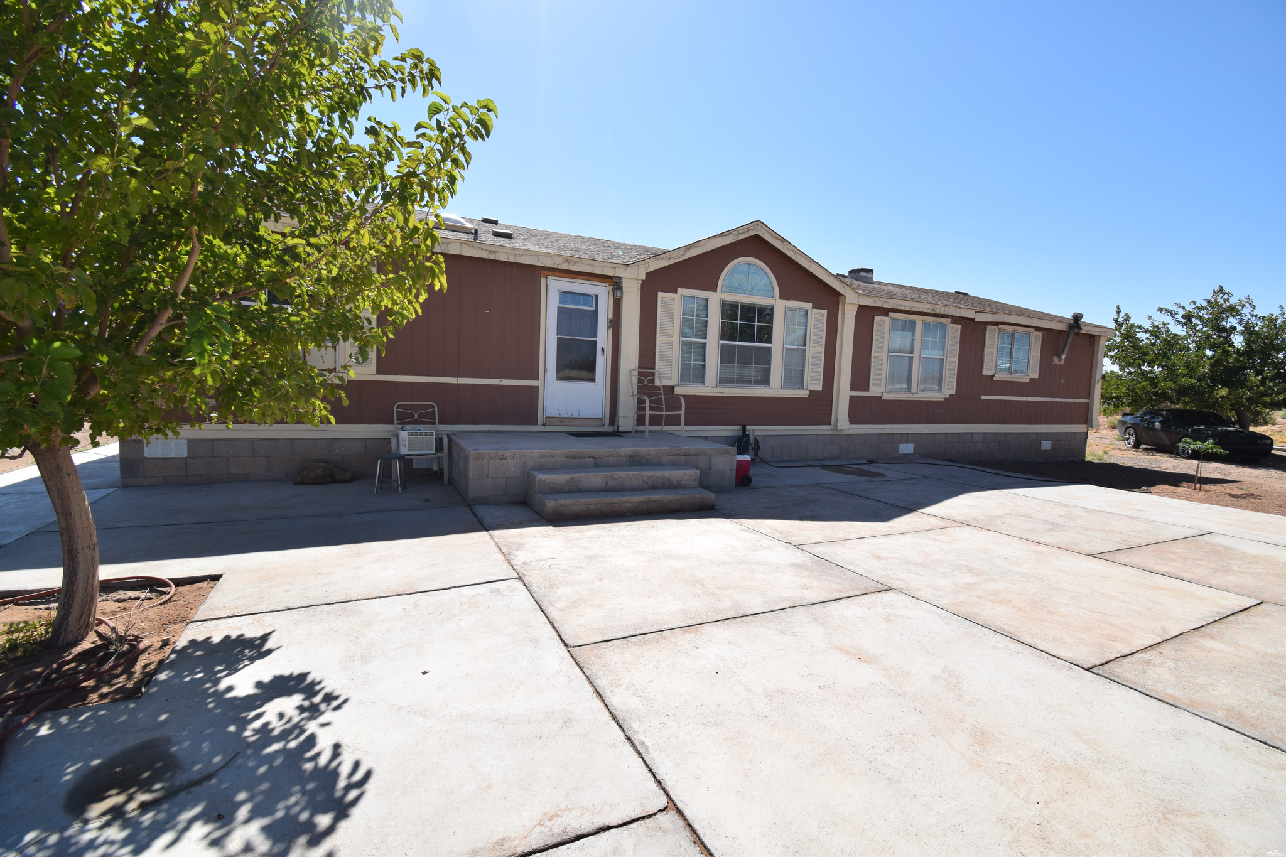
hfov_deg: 100.4
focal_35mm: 15
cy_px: 428
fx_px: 536
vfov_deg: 77.3
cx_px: 643
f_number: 10
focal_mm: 10
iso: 200
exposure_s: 1/400
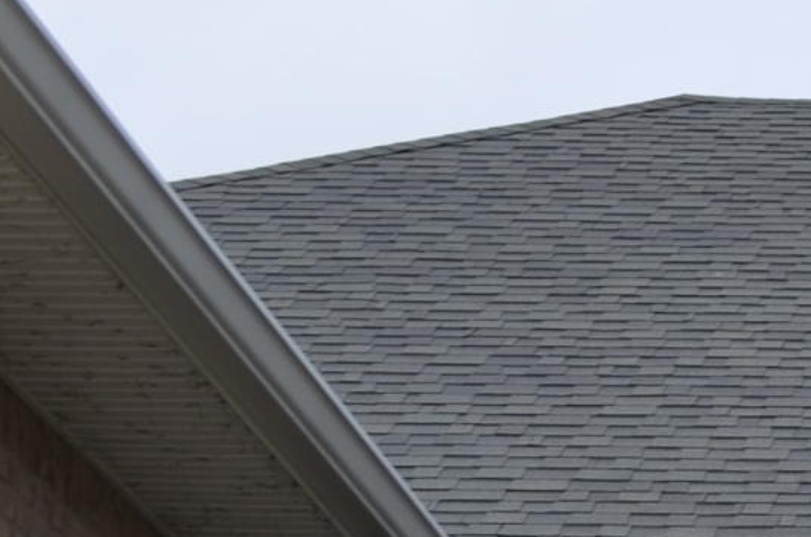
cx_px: 1867
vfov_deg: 5.5
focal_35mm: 245
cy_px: 1108
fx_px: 5504
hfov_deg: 7.9
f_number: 7.1
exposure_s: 1/200
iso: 100
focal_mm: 29
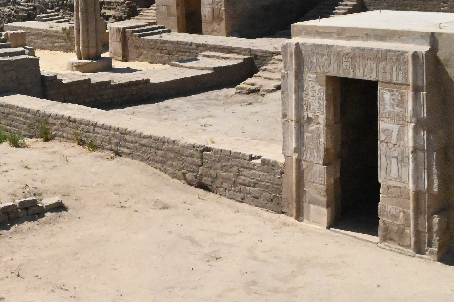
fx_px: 744
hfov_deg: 30.8
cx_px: -29
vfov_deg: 22.2
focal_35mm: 59
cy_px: 7
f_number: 22
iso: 16000
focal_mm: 24
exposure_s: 1/8000
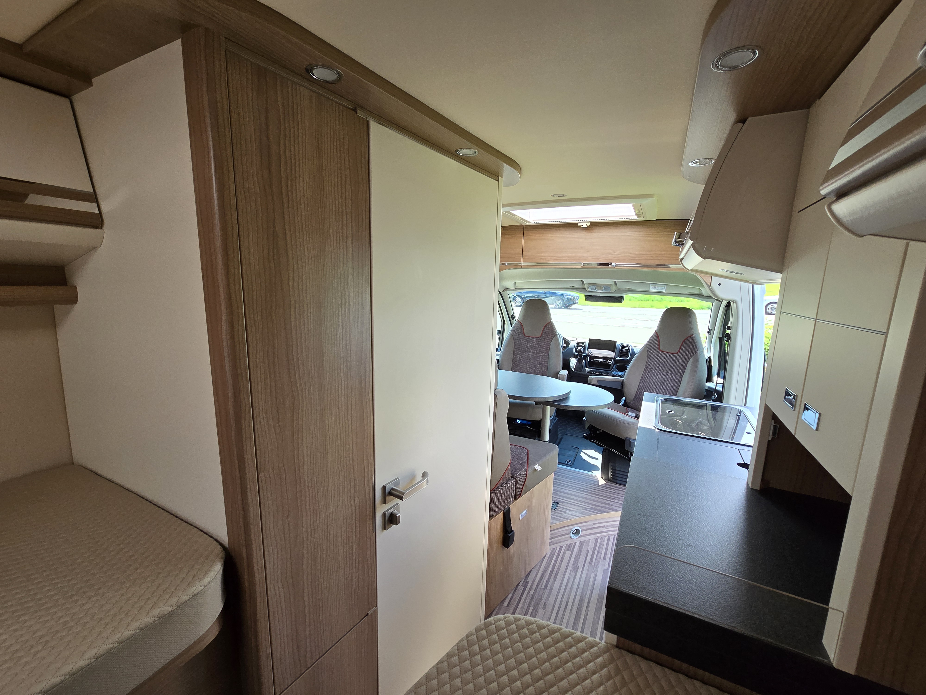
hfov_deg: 106.2
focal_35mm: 13
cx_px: 463
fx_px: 348
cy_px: 348
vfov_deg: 89.9
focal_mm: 2.2
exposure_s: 1/359
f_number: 2.2
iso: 125
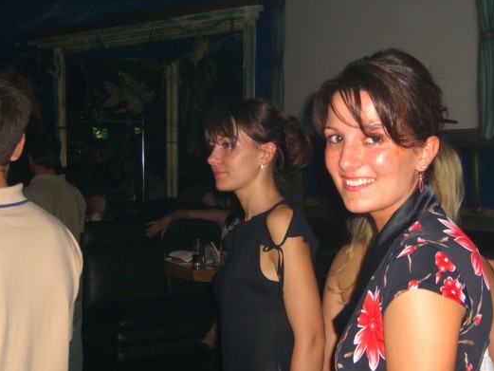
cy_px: 195
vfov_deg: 27.5
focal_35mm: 53
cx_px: 282
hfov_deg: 36.1
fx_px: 757
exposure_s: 1/60
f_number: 3.1
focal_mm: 9.5
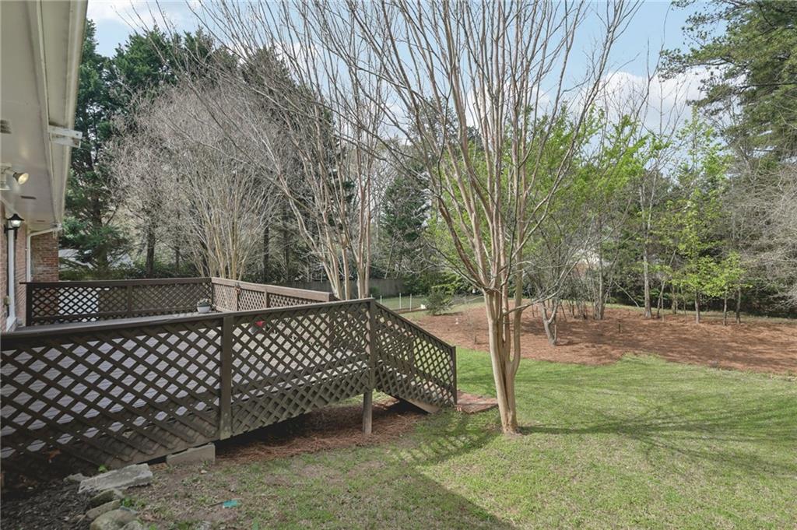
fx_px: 376
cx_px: 398
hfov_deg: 93.3
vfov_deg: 70.3
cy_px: 265
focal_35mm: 17
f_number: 8
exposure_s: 1/80
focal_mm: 17
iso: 100
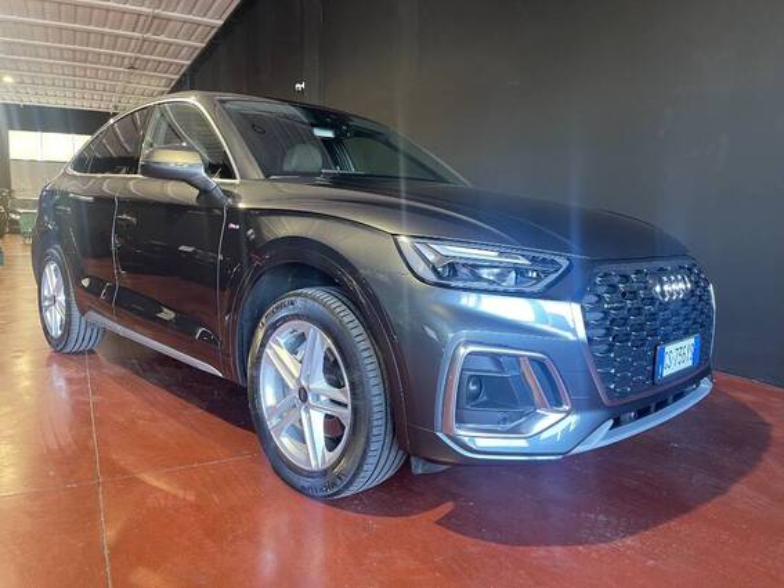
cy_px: 294
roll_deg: -2.4
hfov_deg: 69.4
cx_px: 392
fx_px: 566
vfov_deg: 54.9
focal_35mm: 25
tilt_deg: -8.0
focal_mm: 5.1
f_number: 1.6
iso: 250
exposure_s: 1/50
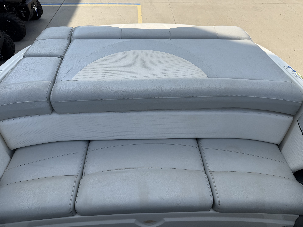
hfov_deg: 71.6
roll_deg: +3.6
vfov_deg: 56.8
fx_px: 210
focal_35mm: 24
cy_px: 114
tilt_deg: -42.7
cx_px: 152
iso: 80
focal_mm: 6.76
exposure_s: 1/3584
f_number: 1.78
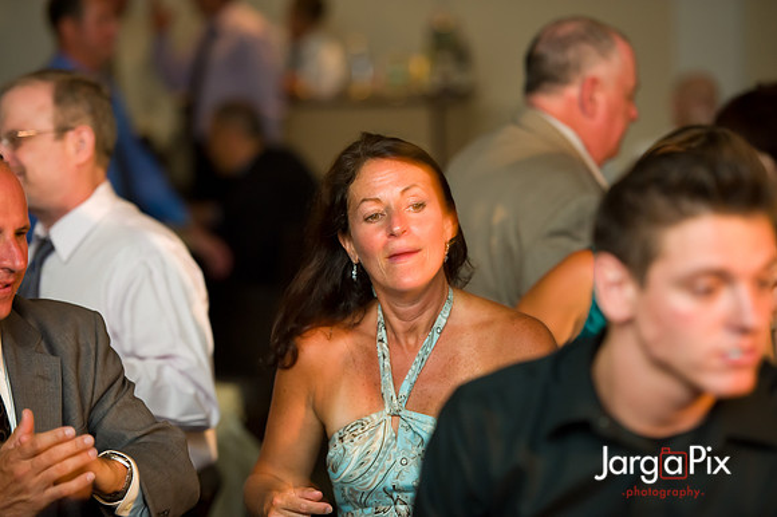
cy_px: 258
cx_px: 388
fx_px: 2912
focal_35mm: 135
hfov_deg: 15.2
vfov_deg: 10.1
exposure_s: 1/50
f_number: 2.8
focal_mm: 135
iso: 1600
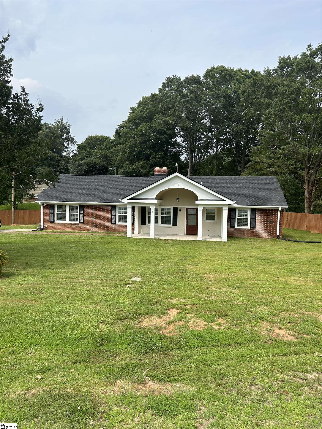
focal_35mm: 26
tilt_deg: -3.0
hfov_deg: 53.1
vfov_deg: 67.3
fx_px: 322
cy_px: 214
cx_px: 161
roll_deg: -0.6
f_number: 1.5
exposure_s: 1/2994
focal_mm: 5.7
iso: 50
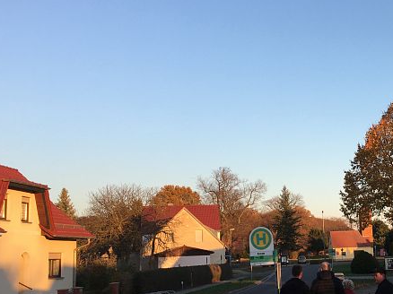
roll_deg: +1.4
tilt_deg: +10.0
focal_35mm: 53
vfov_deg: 27.5
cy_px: 163
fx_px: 601
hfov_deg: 34.8
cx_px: 325
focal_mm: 4.15
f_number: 2.2
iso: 25
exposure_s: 1/432
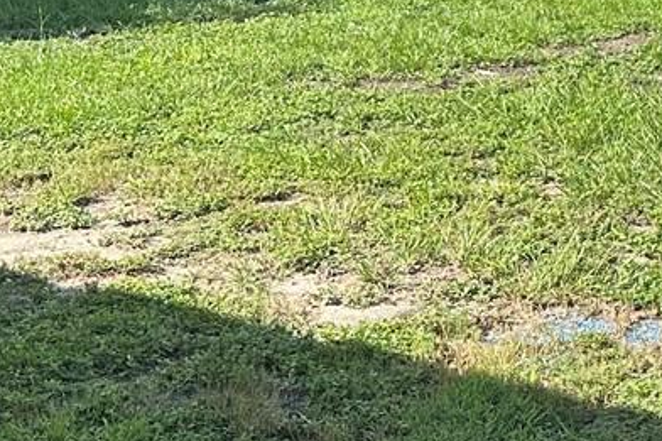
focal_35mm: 102
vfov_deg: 13.4
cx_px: 713
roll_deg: +1.7
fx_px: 1875
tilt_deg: -11.5
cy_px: 112
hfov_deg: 19.3
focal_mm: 6.86
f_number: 1.78
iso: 80
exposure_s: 1/2809
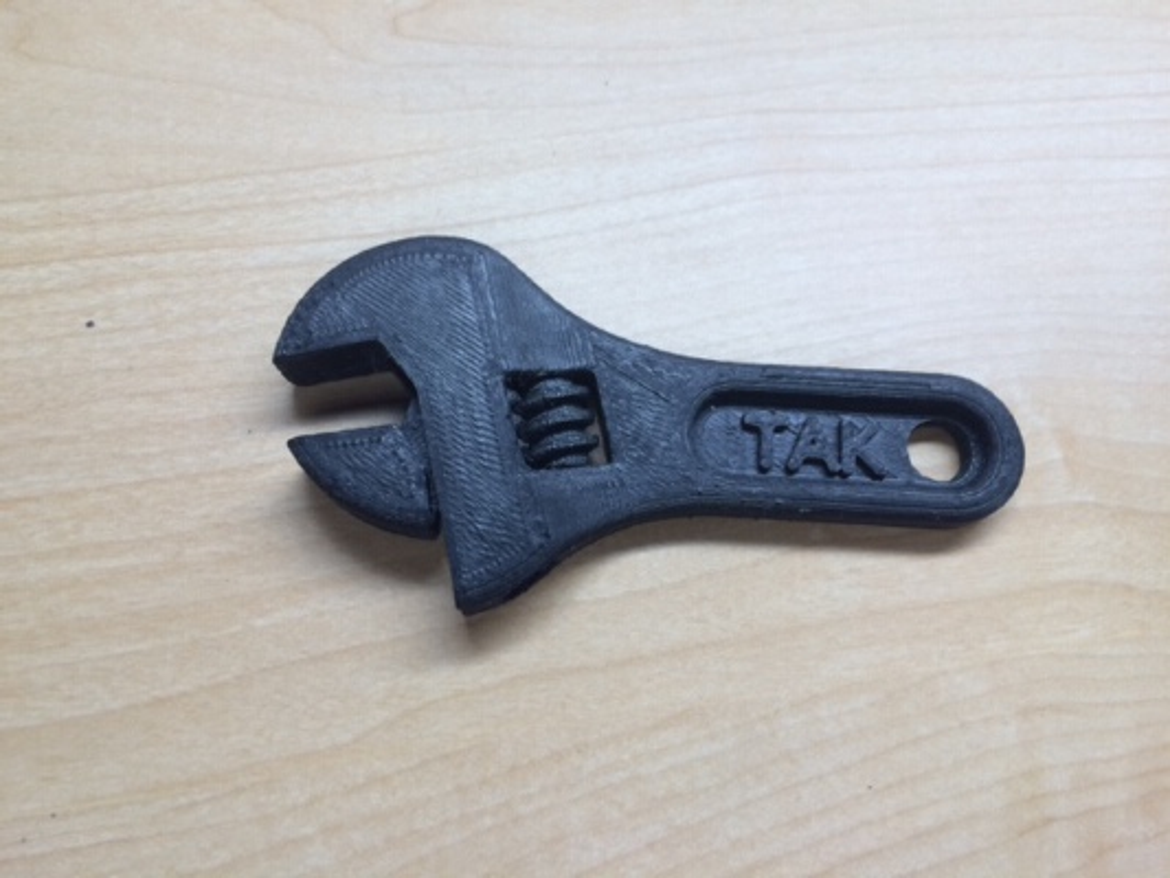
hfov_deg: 61.6
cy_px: 439
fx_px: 980
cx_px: 585
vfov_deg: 48.2
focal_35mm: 29
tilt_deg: -73.9
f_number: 2.2
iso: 32
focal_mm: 4.15
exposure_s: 1/40
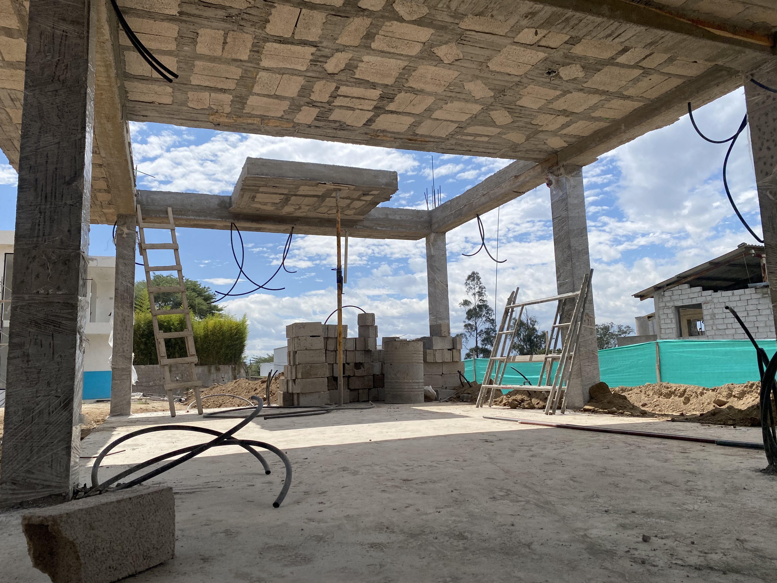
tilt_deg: +7.5
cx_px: 388
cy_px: 292
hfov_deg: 67.3
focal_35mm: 26
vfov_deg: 53.1
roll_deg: +2.1
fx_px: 584
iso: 32
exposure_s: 1/4808
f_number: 1.8
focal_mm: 4.25
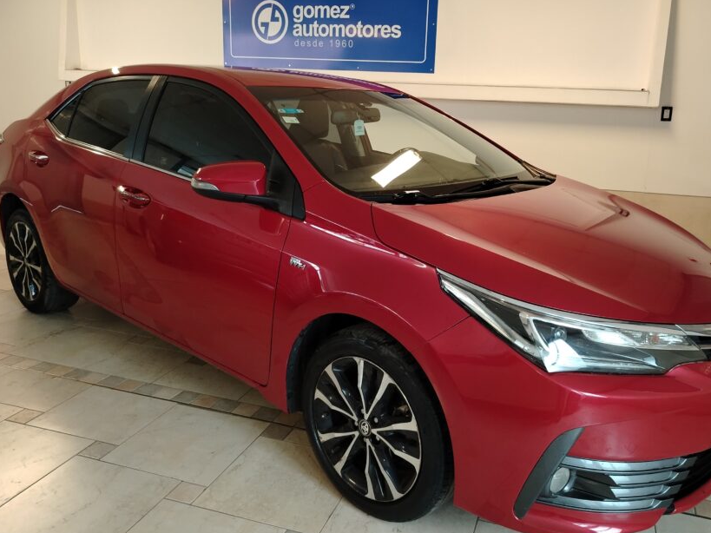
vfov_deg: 46.8
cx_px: 398
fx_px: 616
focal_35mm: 30
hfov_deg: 59.8
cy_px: 247
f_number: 1.75
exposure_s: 1/33.3
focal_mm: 5.25
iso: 1684
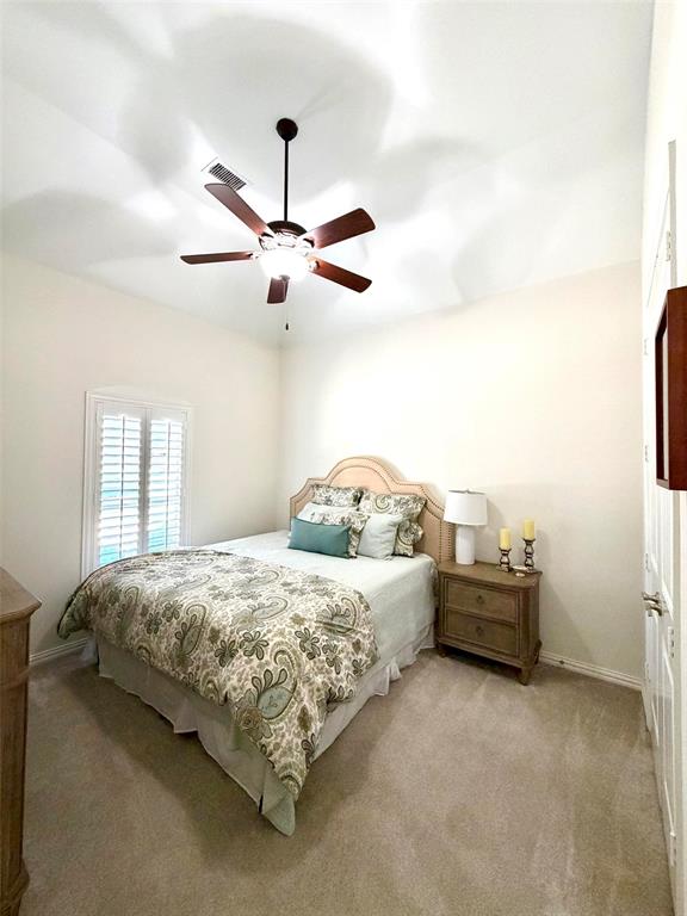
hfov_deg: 85.7
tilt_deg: +1.6
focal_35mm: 14
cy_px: 458
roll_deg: -0.8
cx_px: 344
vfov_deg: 102.1
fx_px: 370
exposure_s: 1/60
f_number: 2.2
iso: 320
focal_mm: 2.22
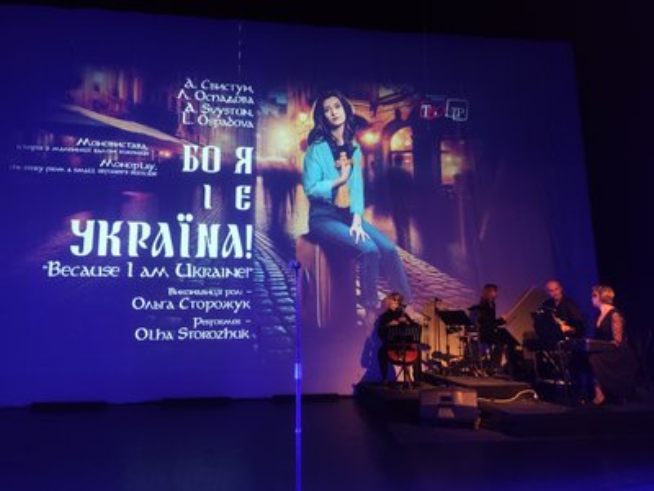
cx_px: 327
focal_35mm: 26
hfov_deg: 67.3
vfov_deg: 53.1
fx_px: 491
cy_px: 246
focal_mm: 4.77
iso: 1402
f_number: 1.75
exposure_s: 1/20
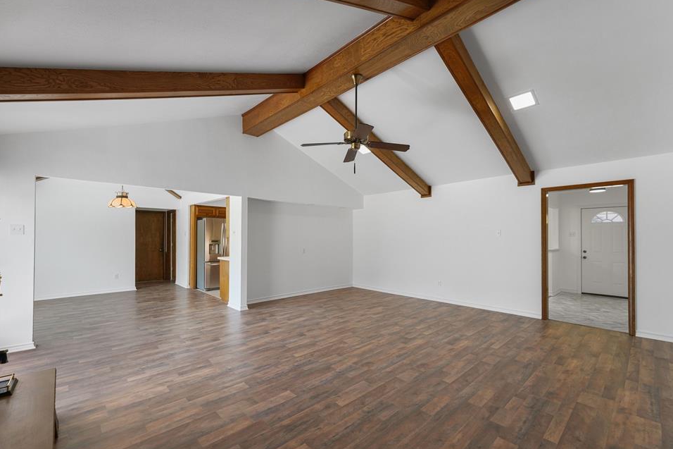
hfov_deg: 96.9
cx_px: 337
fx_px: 298
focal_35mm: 16
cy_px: 233
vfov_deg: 73.8
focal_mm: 14.9
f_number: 9
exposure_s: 1/50
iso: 640
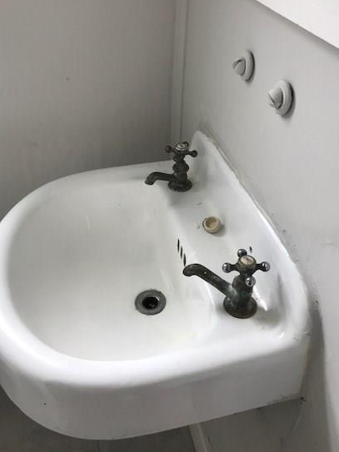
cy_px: 208
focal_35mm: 33
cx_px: 172
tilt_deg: -37.3
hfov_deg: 42.9
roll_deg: -0.8
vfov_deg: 55.3
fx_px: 431
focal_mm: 3.99
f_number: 1.8
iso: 32
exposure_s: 1/120
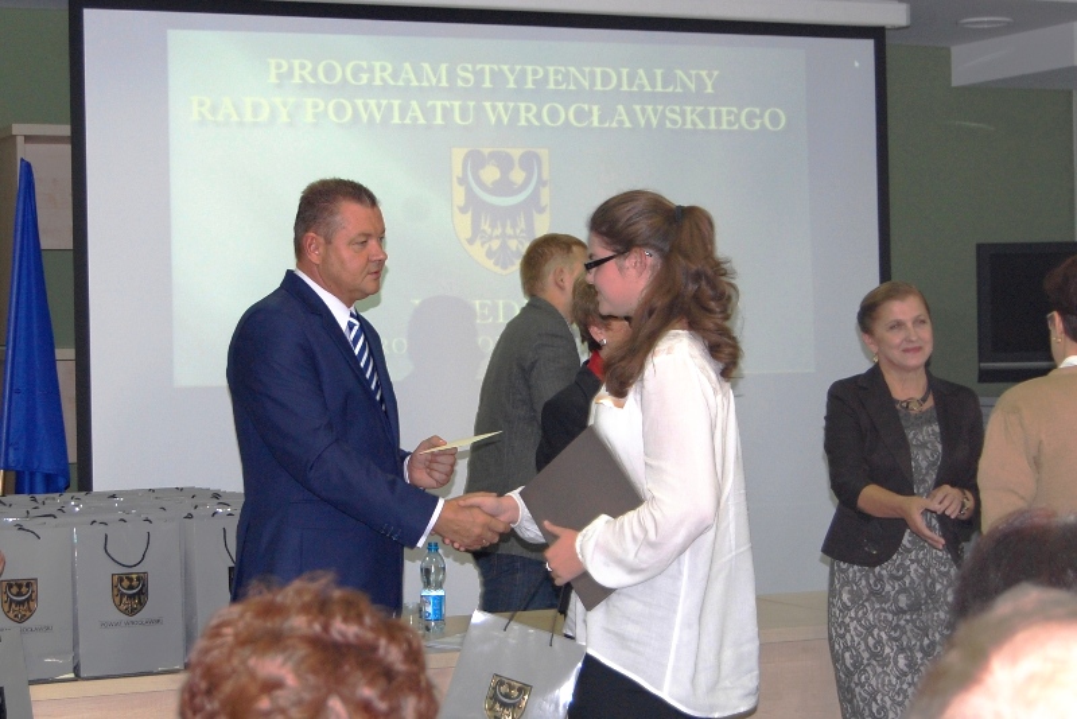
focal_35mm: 57
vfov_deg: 23.8
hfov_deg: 35.0
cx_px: 538
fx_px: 1706
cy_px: 360
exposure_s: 1/60
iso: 400
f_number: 5
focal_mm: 38
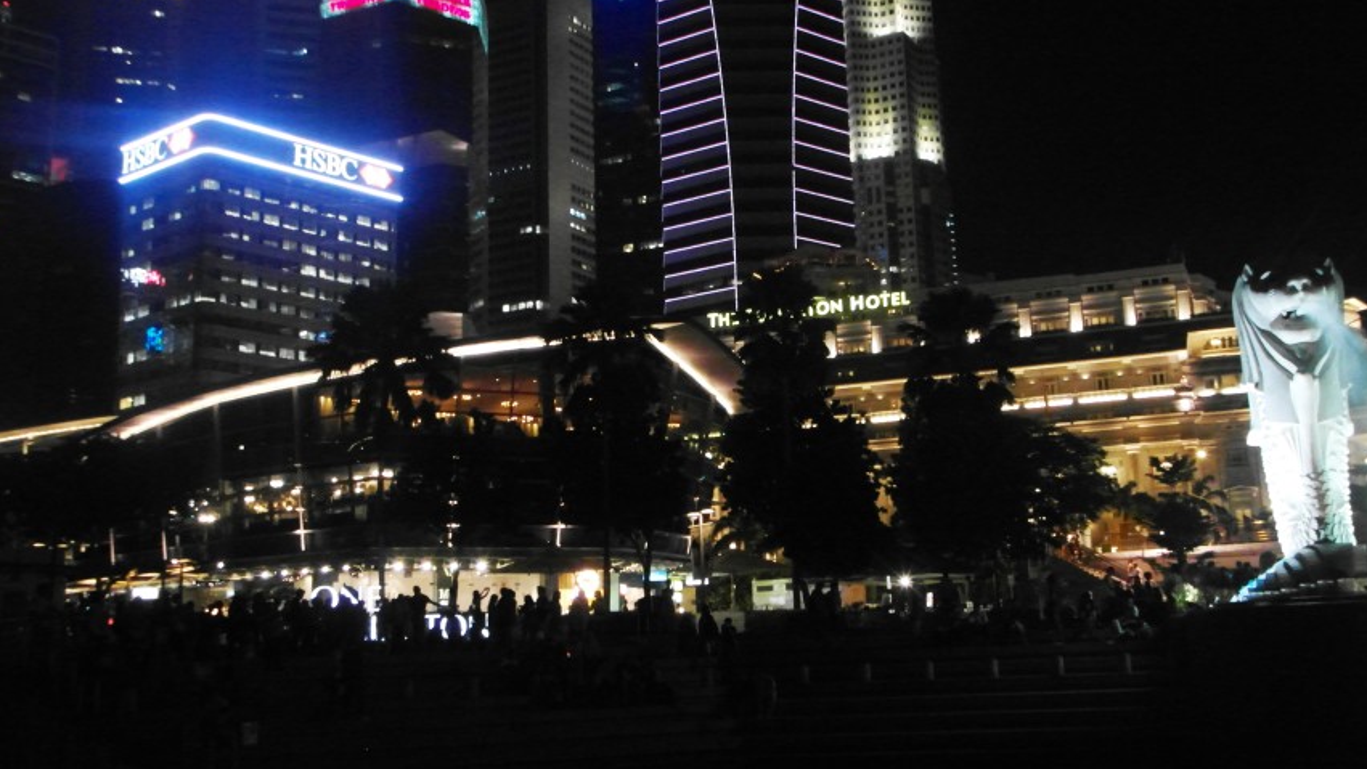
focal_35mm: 43
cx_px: 758
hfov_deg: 47.3
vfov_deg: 27.7
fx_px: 1559
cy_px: 334
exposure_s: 1/20
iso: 800
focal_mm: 6.2
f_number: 3
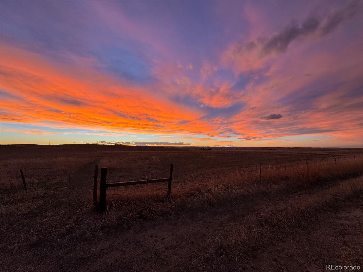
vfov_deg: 85.7
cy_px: 136
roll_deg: +0.4
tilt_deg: +4.1
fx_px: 147
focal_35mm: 14
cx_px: 182
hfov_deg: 102.1
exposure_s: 1/99
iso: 50
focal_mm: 2.22
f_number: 2.2
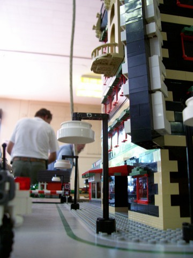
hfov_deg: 41.8
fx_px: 253
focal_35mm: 34
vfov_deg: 54.0
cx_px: 96
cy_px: 129
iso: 160
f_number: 2.7
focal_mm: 5.6
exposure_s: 1/22.4
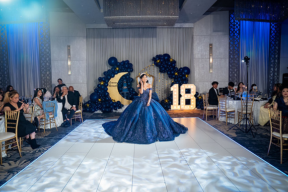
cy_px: 96
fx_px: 208
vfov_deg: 49.6
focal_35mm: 26
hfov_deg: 69.4
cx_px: 144
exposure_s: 1/160
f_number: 4
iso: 1250
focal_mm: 26
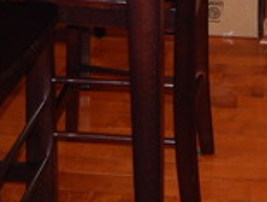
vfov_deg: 12.9
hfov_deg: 19.0
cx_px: 153
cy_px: -178
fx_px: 796
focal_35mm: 103
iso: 200
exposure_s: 1/30
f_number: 3.1
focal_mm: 4.5
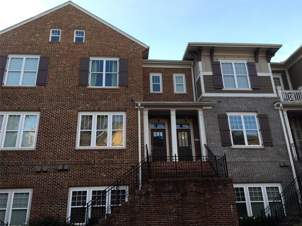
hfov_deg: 61.7
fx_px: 253
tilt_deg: +20.7
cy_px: 113
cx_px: 151
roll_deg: +1.1
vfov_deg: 48.2
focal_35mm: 29
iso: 25
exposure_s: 1/120
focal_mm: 4.15
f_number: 2.2
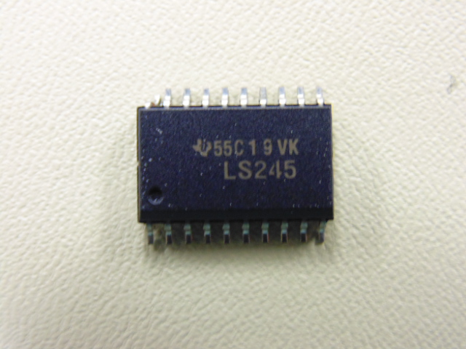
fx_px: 1063
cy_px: 174
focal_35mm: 79
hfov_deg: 24.7
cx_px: 233
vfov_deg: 18.7
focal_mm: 14.1
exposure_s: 1/10
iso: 400
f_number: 4.3
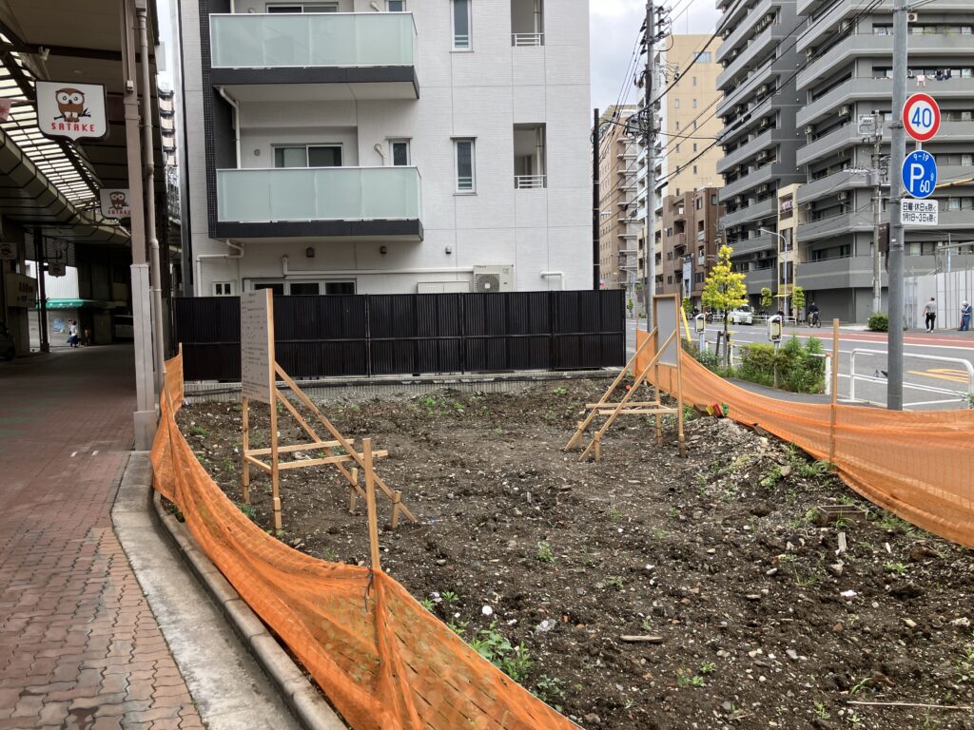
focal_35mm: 28
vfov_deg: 49.7
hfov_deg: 63.4
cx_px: 487
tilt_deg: -2.0
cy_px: 365
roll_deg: +2.0
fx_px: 788
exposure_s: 1/506
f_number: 1.8
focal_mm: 3.99
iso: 32
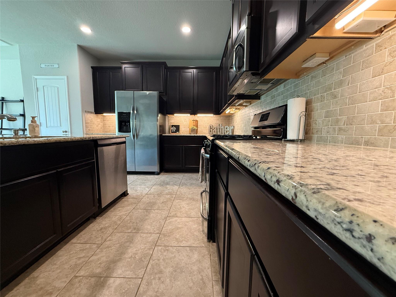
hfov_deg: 102.1
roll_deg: -0.8
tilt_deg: -5.7
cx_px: 198
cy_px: 148
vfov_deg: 85.7
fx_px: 160
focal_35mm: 14
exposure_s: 1/60
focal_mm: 2.22
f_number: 2.2
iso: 400
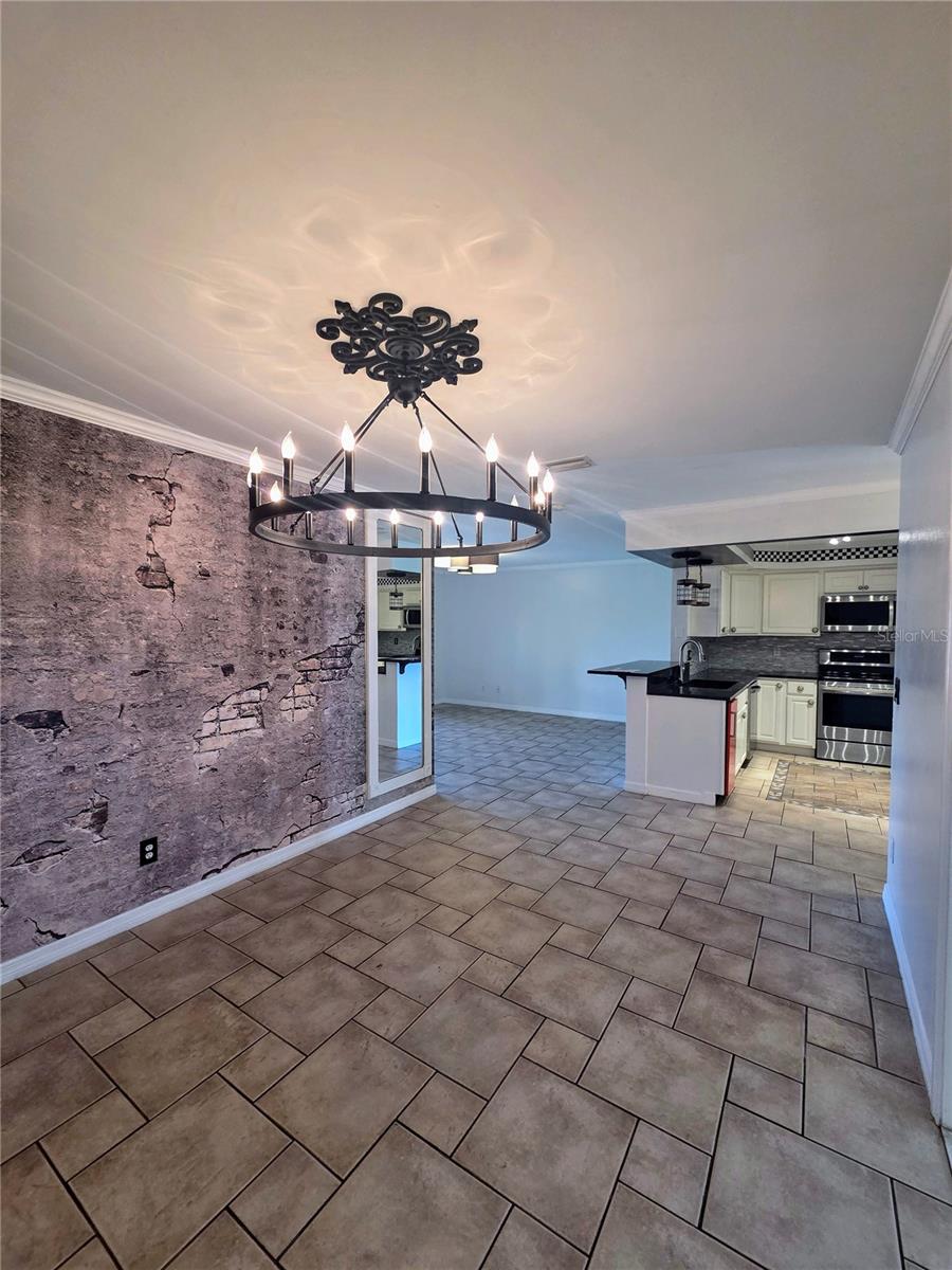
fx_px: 477
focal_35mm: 13
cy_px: 635
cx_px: 476
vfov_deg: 106.2
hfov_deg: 89.9
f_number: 2.2
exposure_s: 1/60
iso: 160
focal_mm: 2.2
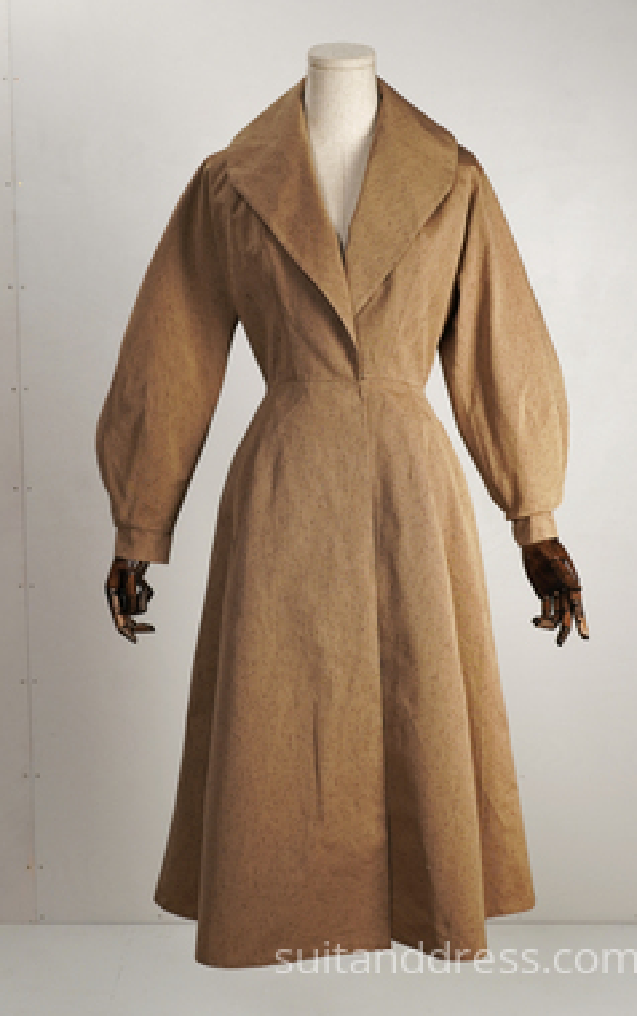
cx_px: 336
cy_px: 504
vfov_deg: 40.3
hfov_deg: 25.9
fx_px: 1387
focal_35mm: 50
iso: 320
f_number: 7.1
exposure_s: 1/40
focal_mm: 32
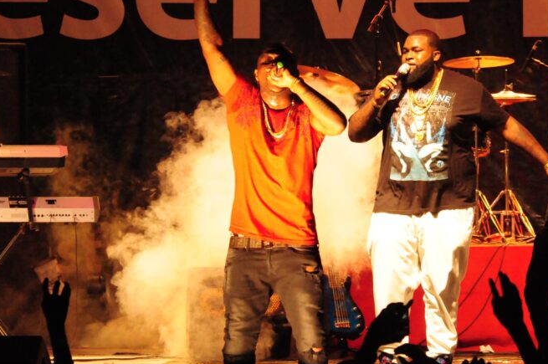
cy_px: 121
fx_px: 6595
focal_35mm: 434
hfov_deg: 4.8
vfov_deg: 3.2
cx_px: 371
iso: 3200
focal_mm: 185
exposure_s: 1/125
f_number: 8
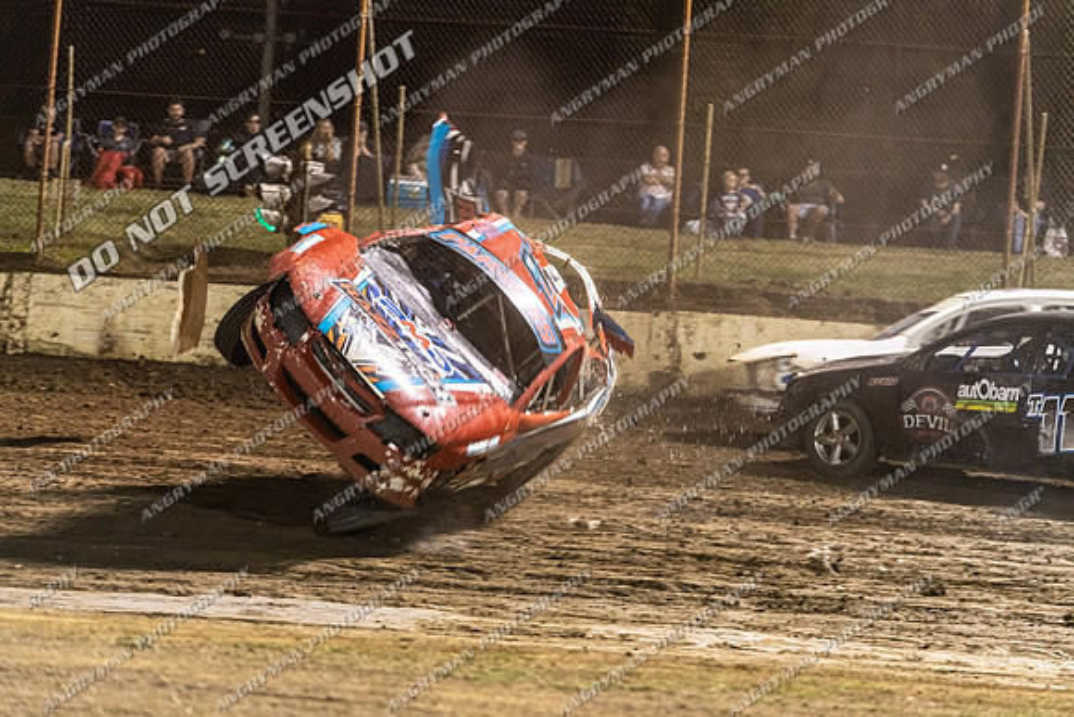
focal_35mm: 115
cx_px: 537
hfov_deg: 17.8
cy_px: 358
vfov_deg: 11.9
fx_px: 3431
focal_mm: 115
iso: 1600
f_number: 2.8
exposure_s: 1/160
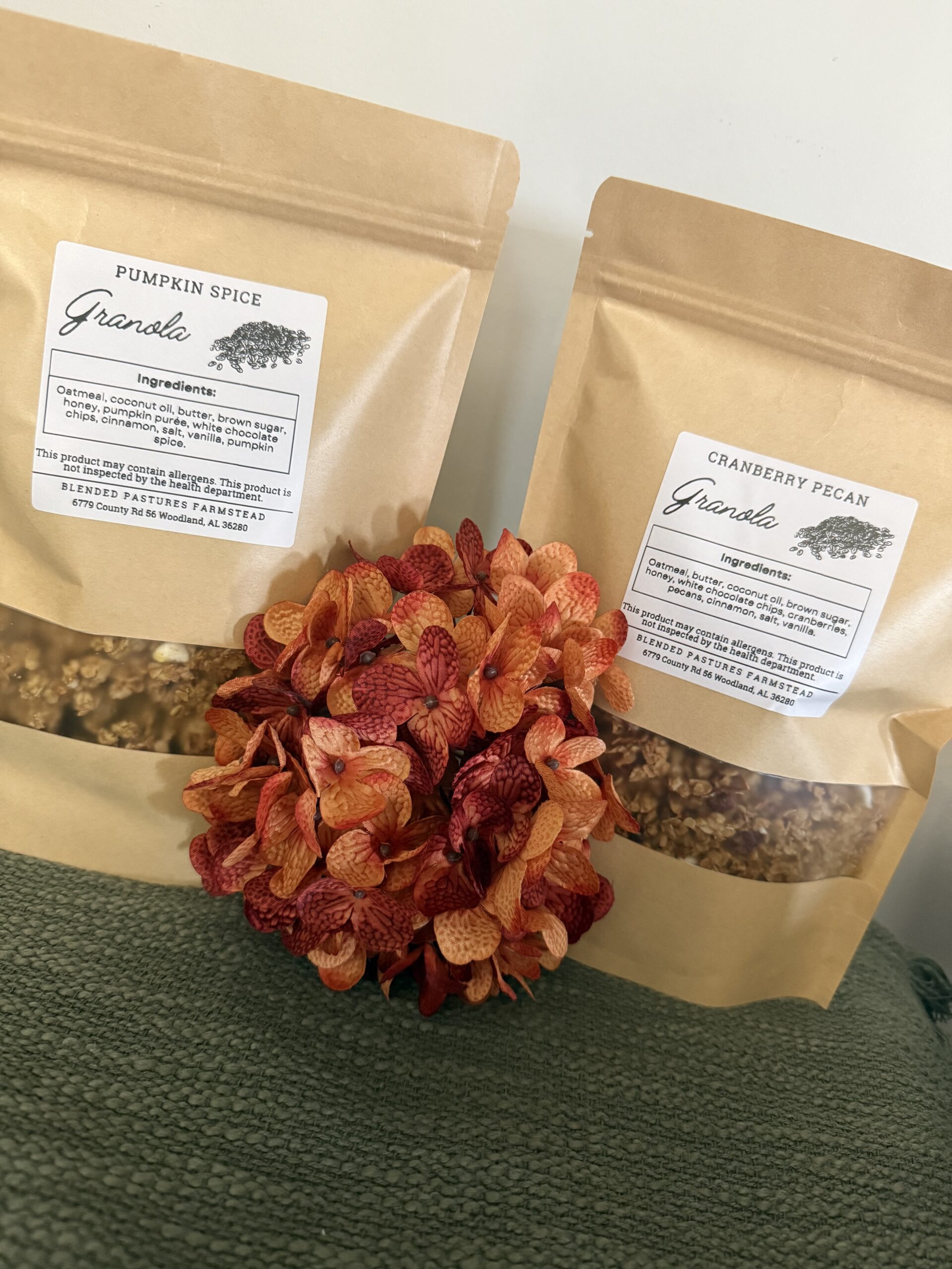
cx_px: 476
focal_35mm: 24
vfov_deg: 71.6
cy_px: 634
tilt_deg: -19.6
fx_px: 880
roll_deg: -15.3
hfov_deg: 56.8
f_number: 1.78
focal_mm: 6.76
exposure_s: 1/60
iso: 500
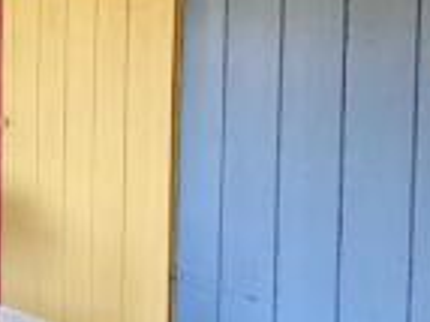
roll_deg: +0.6
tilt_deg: -2.4
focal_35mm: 57
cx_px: -161
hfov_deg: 27.1
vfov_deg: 25.0
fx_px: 707
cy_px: 47
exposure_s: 1/121
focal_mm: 2.22
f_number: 2.2
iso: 200
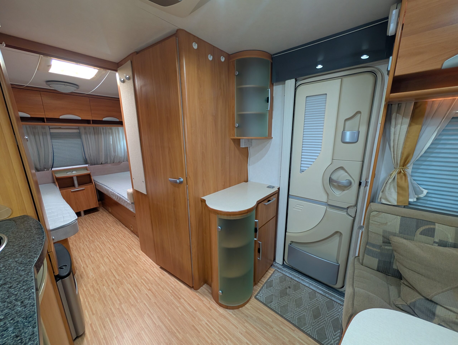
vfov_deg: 94.6
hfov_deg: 110.5
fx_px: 159
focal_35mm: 12
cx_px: 229
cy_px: 172
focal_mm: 2.02
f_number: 1.7
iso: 211
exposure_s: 1/44.7
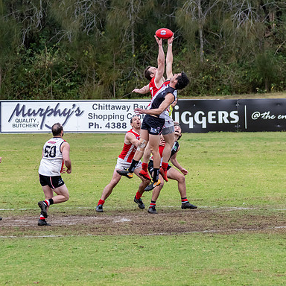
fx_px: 4982
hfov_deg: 3.3
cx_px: 149
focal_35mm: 533
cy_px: 139
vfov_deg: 3.3
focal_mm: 240
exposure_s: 1/2500
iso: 1250
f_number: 7.1
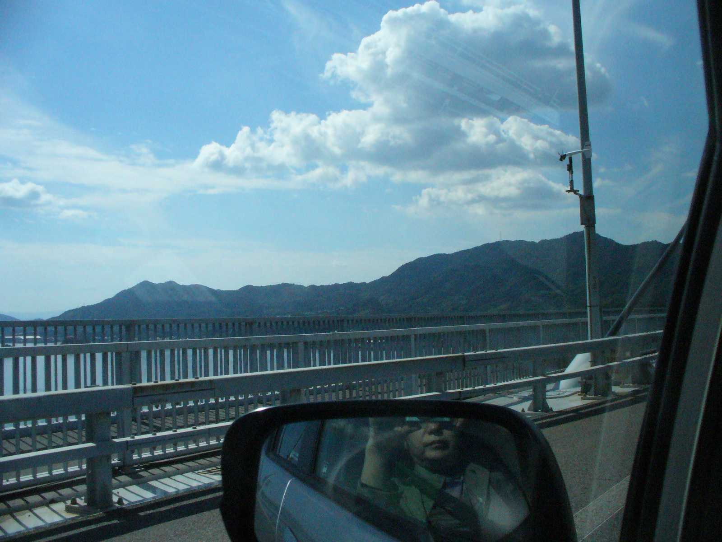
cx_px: 361
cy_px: 271
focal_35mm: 37
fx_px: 772
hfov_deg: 50.1
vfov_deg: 38.7
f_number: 5.6
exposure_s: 1/2000
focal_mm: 6.1
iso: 400
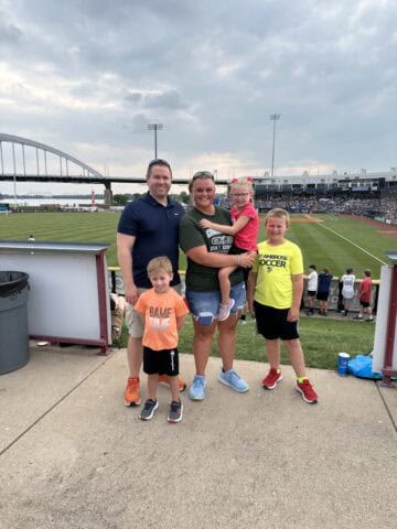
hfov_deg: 56.8
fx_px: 367
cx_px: 198
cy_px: 264
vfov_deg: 71.6
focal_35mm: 24
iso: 80
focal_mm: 6.9
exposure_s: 1/872
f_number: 1.8
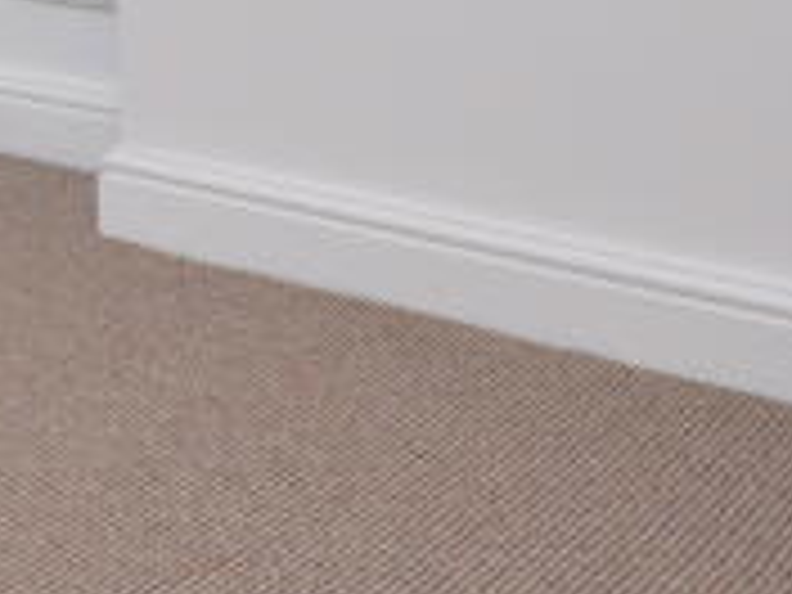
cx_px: -976
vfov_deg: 15.3
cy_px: -448
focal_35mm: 84
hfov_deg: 15.7
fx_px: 1922
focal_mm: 10
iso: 400
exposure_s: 1/125
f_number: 5.6
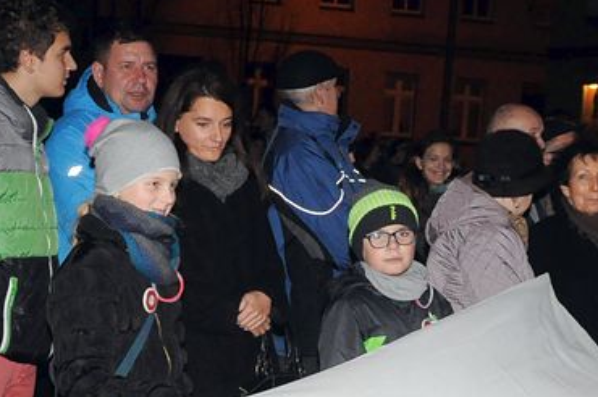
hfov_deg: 23.6
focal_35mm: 86
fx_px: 1430
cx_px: 305
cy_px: 364
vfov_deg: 15.6
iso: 2500
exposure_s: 1/60
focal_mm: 25
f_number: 8
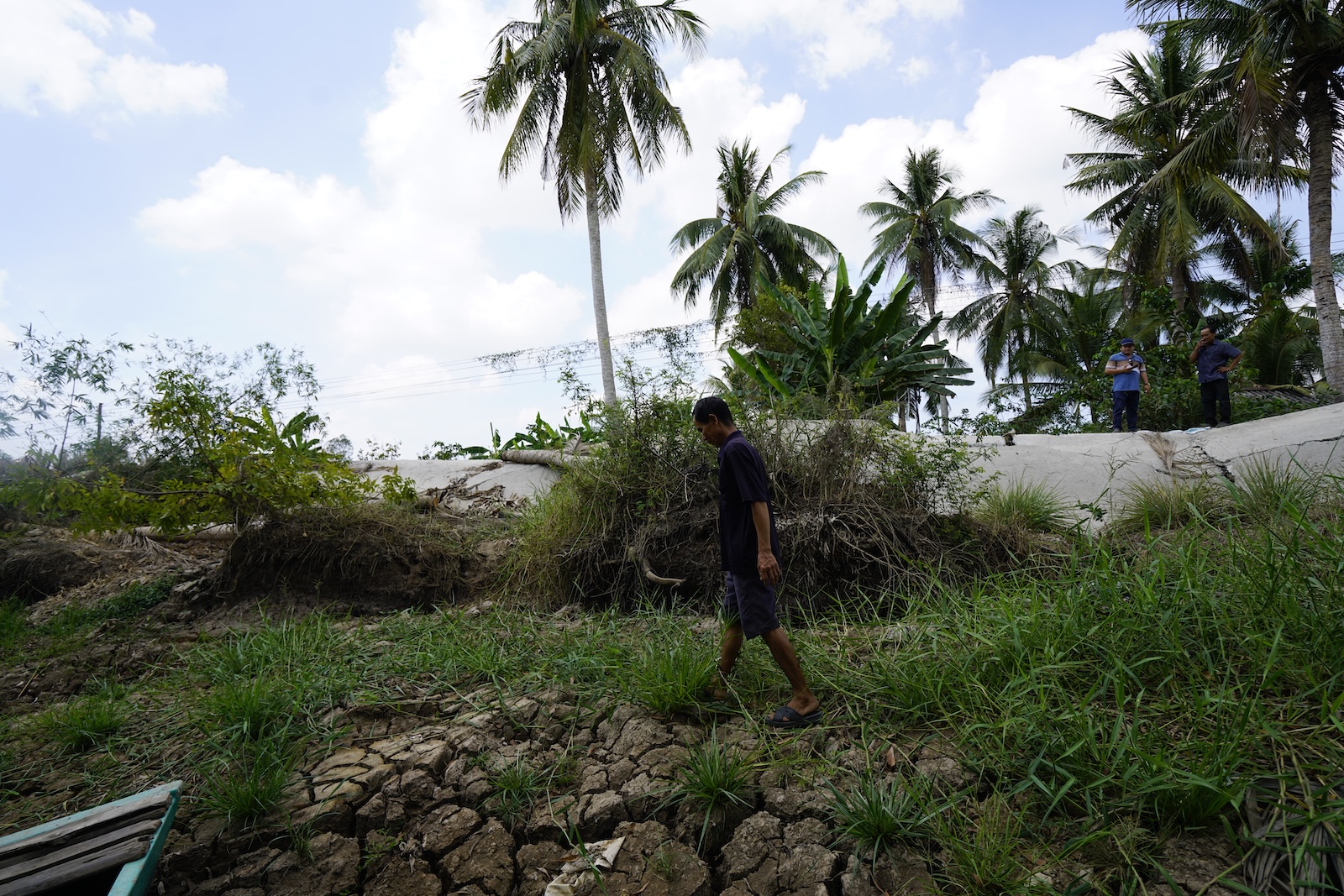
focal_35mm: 18
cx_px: 672
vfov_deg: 67.4
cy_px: 448
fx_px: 672
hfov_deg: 90.0
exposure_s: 1/400
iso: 100
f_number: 5
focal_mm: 18
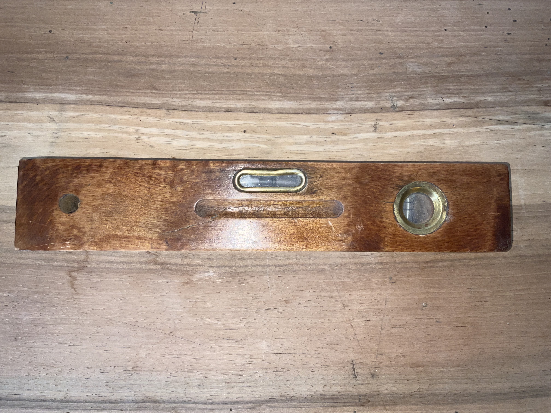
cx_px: 276
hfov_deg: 61.7
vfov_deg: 48.2
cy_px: 206
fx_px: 462
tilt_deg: -82.9
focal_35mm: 29
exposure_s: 1/92
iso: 16
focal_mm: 3
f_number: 1.8
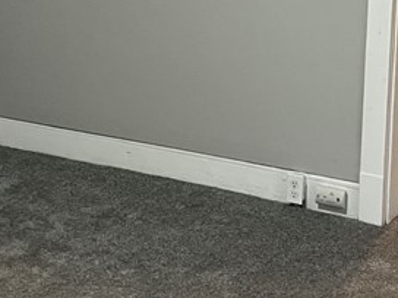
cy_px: 32
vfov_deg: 14.9
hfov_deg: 20.0
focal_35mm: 98
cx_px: 250
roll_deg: -2.6
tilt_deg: -10.3
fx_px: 1127
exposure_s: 1/60
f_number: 1.6
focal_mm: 5.1
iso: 400
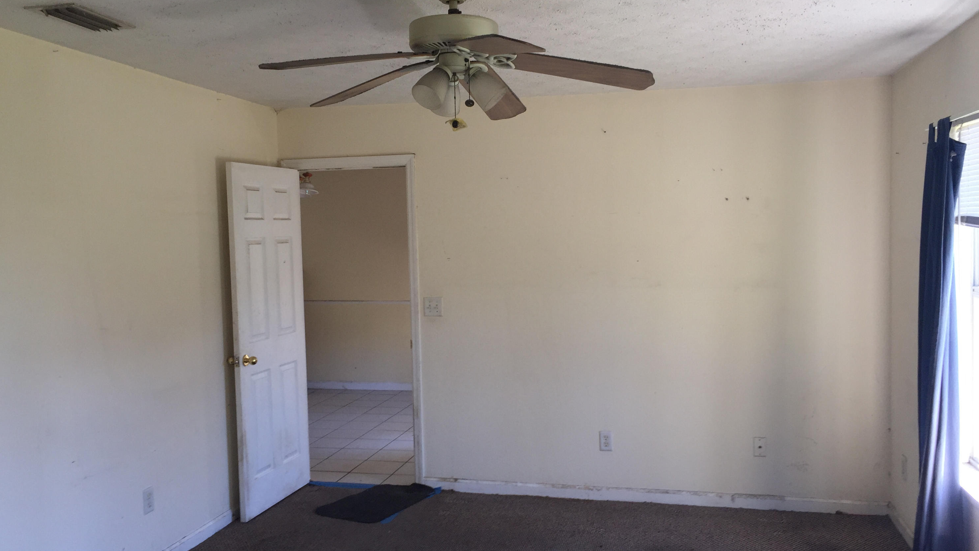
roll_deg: +0.4
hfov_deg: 61.0
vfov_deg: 36.7
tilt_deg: -1.3
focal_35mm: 32
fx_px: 831
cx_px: 490
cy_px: 297
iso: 32
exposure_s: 1/60
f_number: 2.2
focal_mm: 4.15
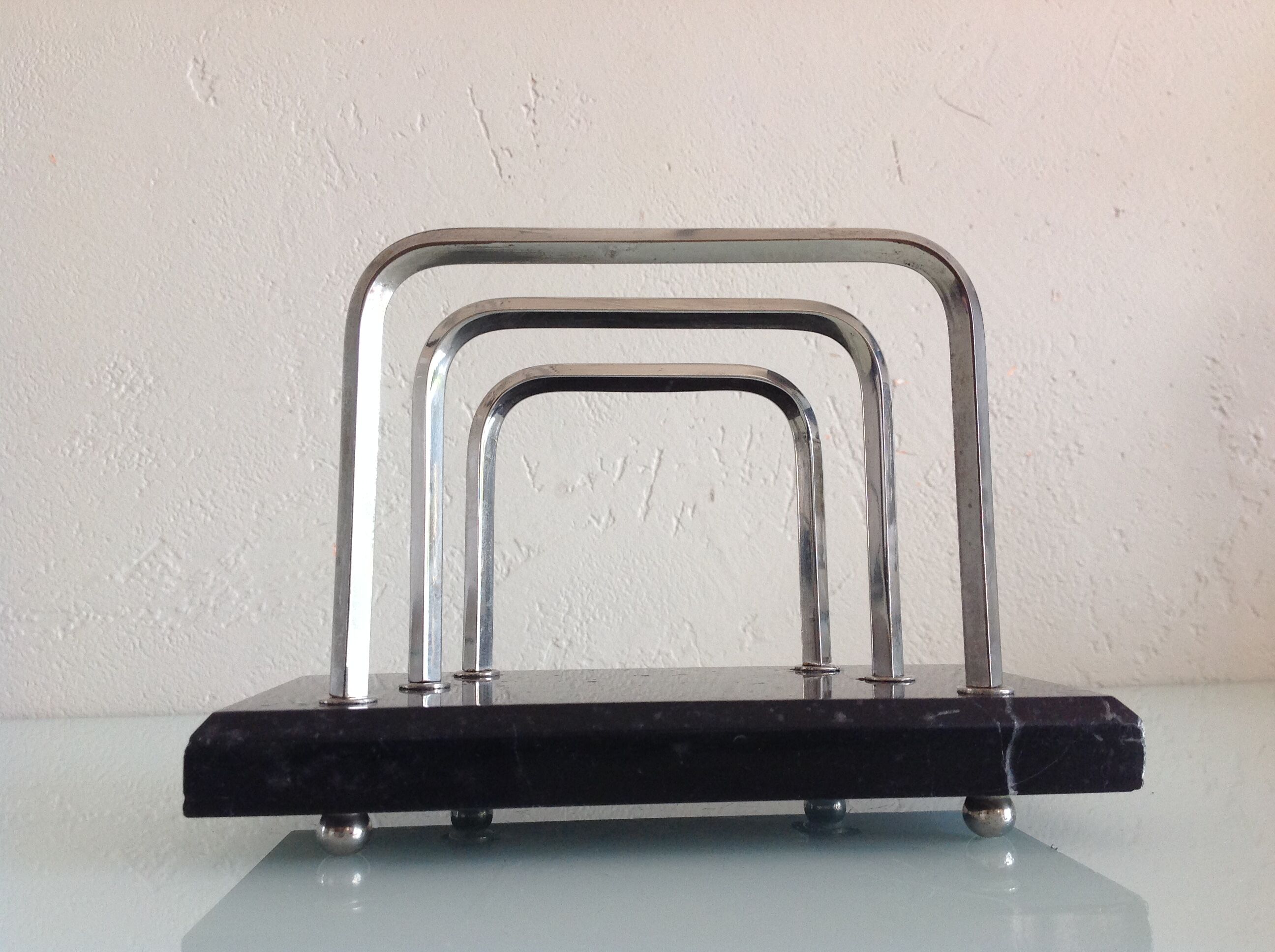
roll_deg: +1.1
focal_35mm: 35
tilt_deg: +4.6
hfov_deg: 52.7
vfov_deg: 40.6
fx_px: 1287
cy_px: 476
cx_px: 638
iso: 100
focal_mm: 4.28
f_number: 2.4
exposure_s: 1/120
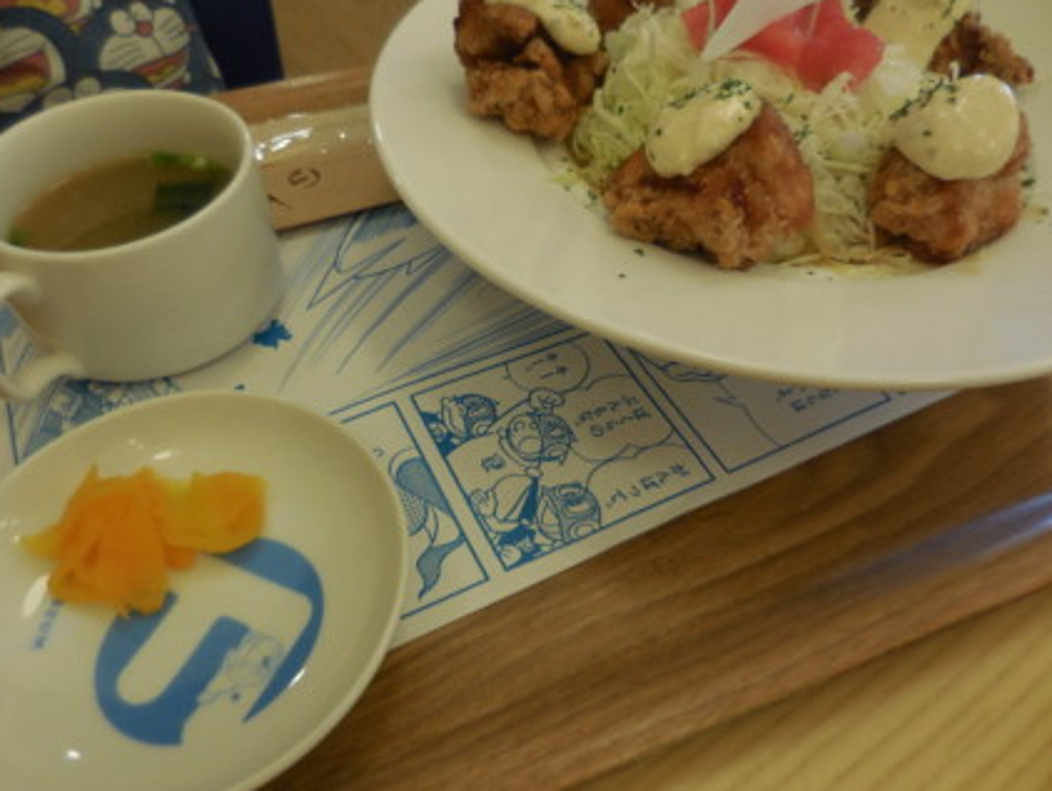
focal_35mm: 29
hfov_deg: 61.6
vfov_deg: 48.2
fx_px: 882
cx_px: 526
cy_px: 357
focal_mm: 4.5
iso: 180
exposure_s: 1/30
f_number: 3.3
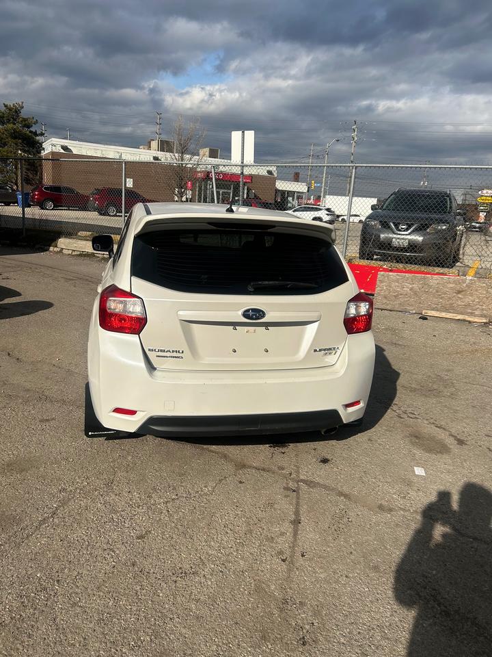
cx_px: 246
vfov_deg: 67.3
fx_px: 493
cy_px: 328
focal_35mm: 26
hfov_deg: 53.1
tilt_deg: -14.0
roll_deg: -3.4
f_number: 1.5
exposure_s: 1/6211
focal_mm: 5.7
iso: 50
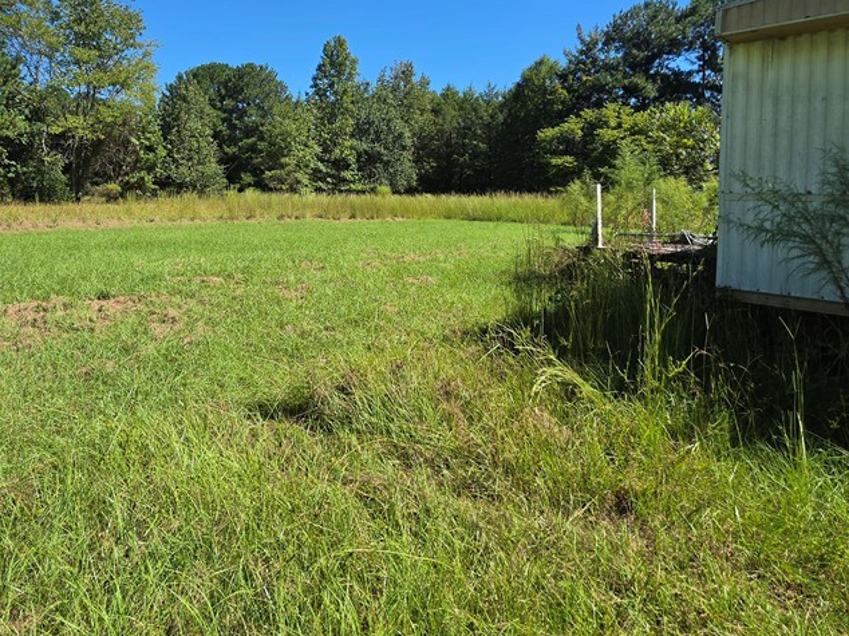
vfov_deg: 61.6
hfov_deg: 78.5
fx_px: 515
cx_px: 359
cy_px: 204
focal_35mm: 21
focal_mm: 2.2
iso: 40
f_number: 1.9
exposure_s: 1/1314
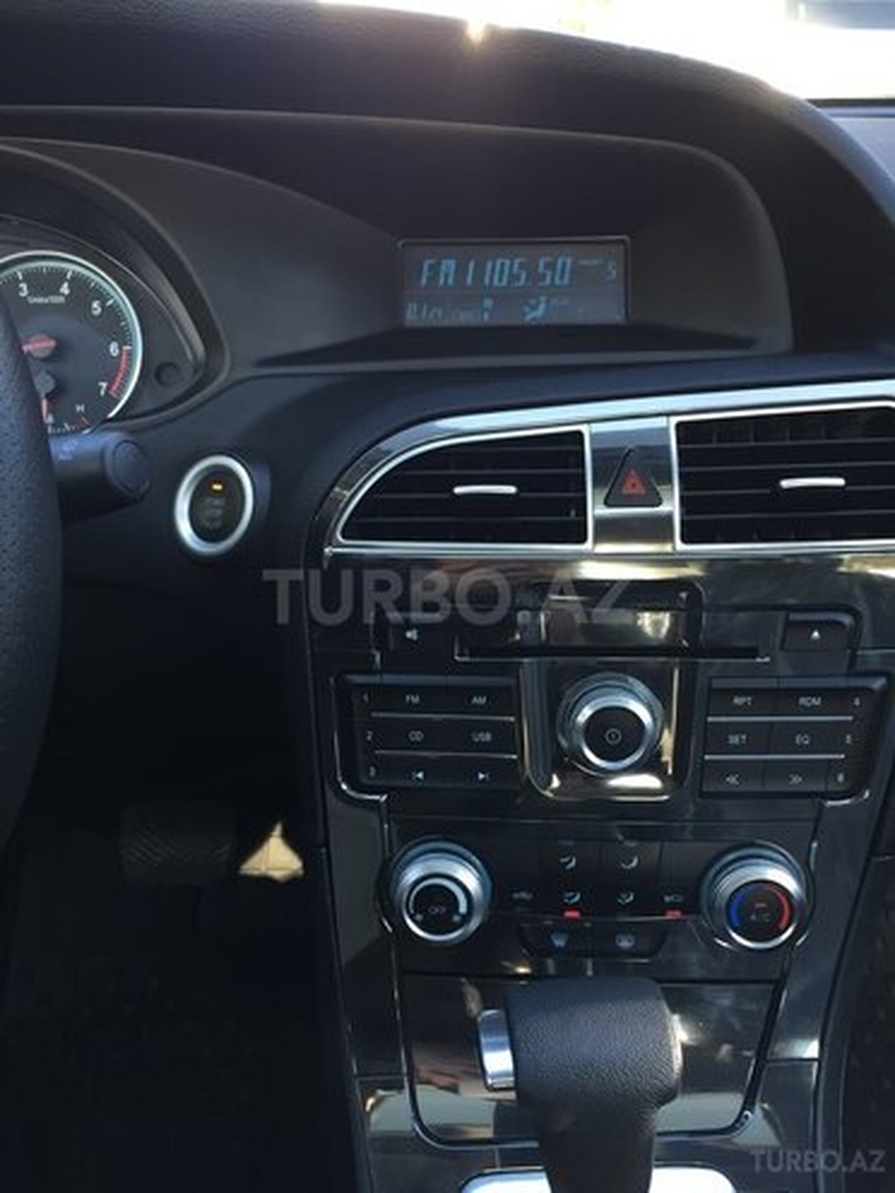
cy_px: 596
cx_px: 448
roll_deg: +2.3
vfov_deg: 61.7
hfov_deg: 48.2
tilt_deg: -25.9
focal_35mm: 29
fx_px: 1000
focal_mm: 4.15
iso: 32
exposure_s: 1/33
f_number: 2.2
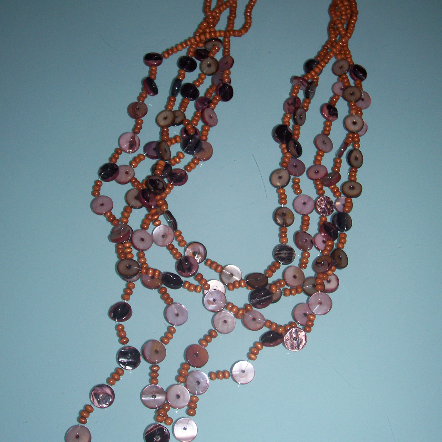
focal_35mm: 50
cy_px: 201
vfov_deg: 34.0
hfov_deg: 34.0
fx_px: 722
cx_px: 221
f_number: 2.9
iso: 80
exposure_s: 1/68.5
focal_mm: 7
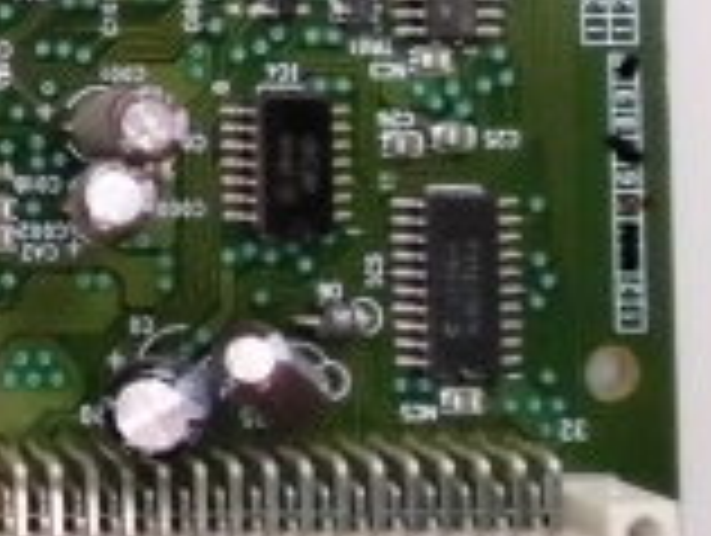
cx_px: -662
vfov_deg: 13.7
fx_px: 2160
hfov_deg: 15.4
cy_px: -113
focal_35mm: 105
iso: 800
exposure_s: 1/60
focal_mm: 4.6
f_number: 3.2
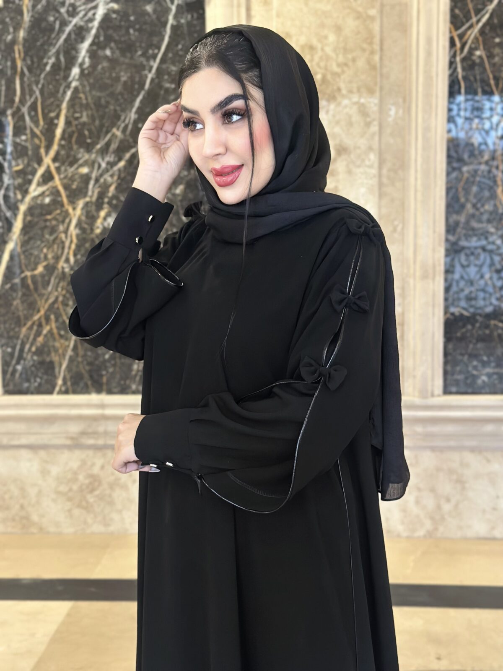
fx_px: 930
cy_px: 336
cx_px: 252
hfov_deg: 30.3
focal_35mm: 48
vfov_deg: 39.7
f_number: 1.78
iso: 400
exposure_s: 1/33
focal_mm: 6.86
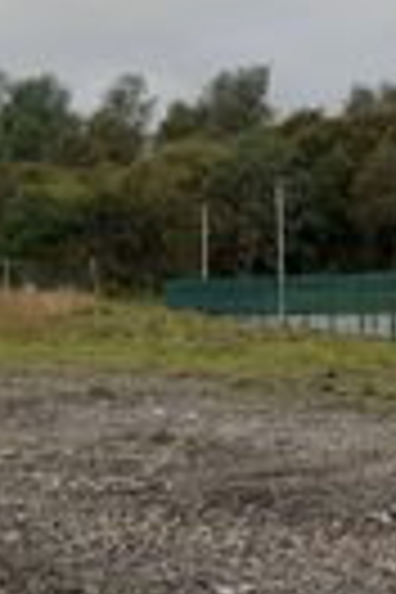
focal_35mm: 85
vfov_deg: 23.9
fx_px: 1402
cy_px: 261
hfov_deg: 14.7
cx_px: -230
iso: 40
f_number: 1.9
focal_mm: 3.6
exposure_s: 1/700
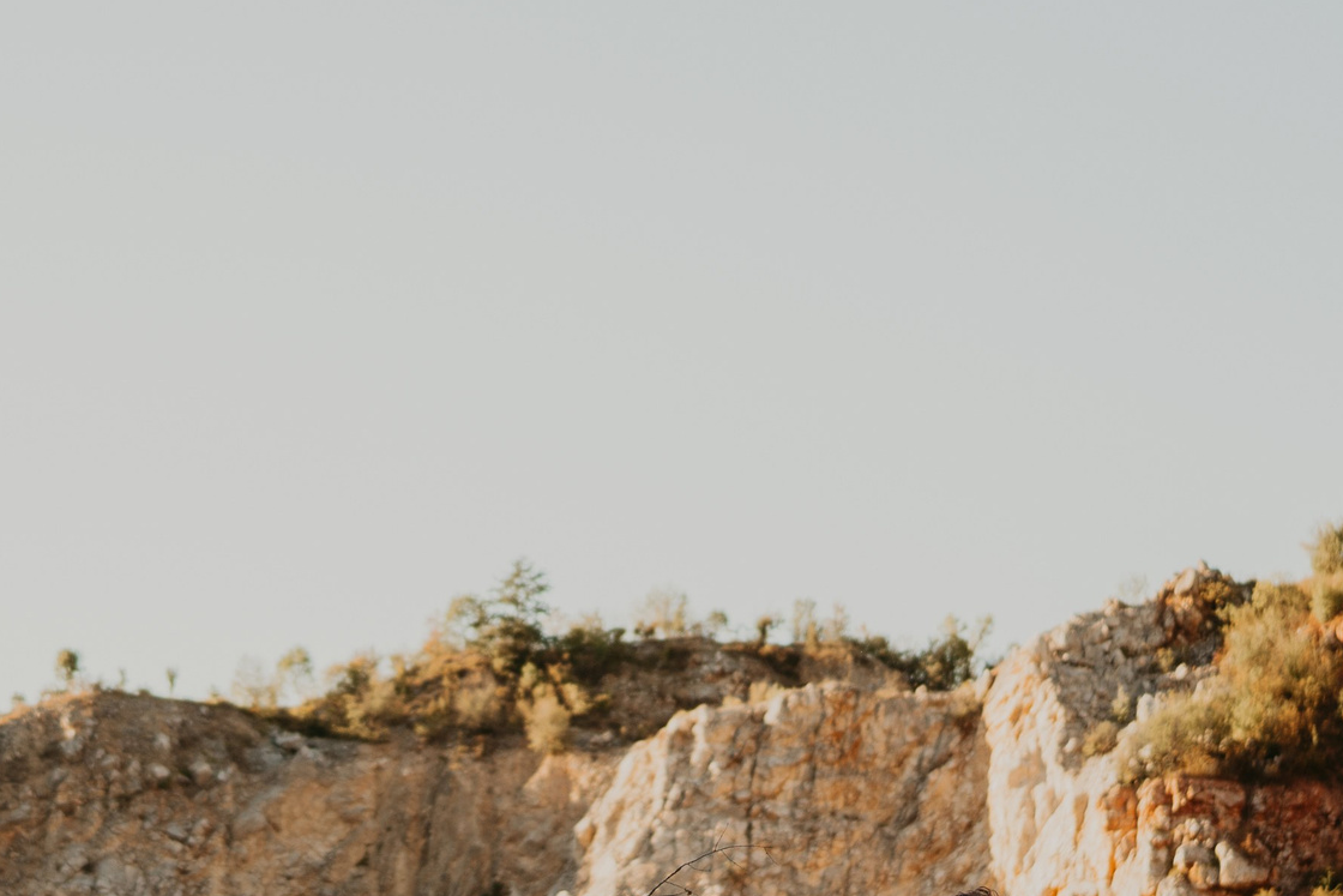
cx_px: 398
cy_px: 550
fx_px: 2985
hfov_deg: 25.2
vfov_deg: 17.0
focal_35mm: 80
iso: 125
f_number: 1.4
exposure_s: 1/2500
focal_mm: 35
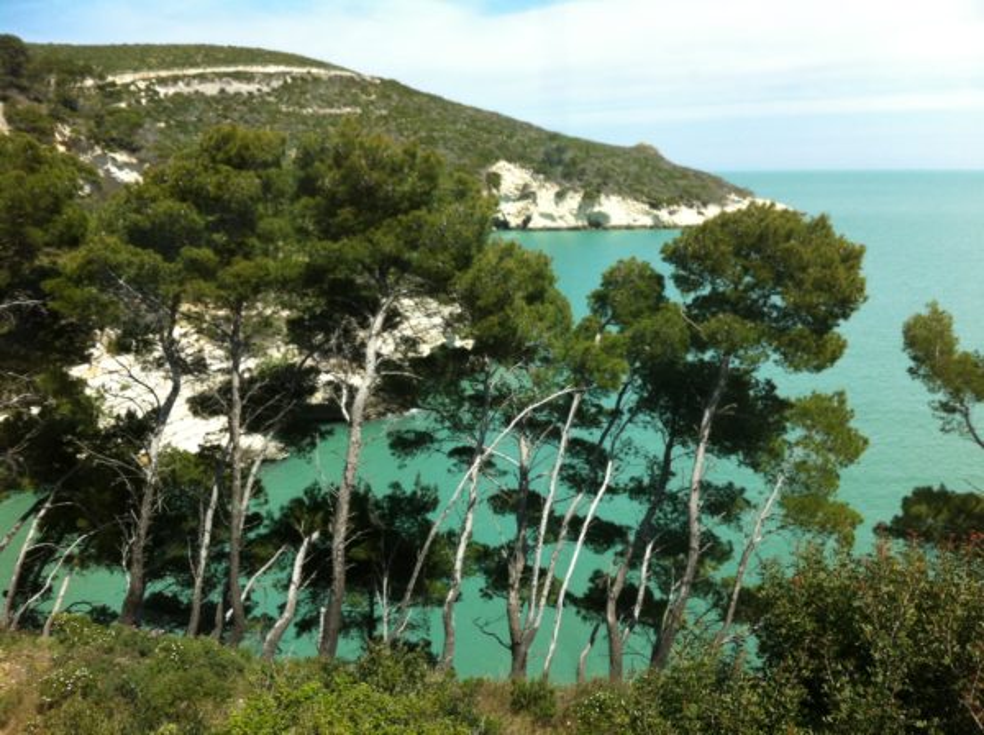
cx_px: 492
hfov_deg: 52.7
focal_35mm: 35
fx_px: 993
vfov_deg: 40.6
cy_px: 368
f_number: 2.8
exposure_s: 1/133
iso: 80
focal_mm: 3.85
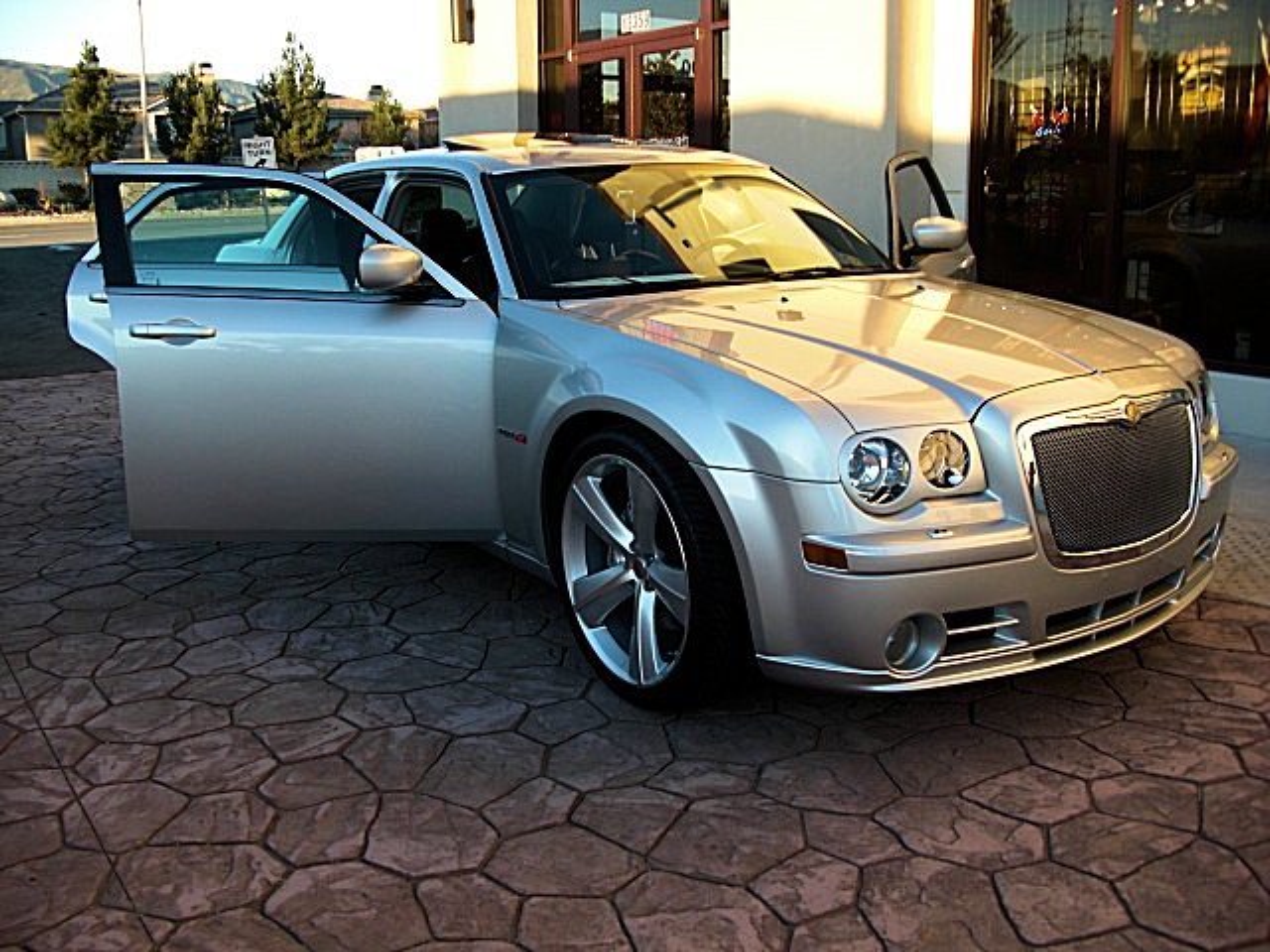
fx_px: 1321
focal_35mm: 36
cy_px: 476
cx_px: 635
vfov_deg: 39.7
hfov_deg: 51.4
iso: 50
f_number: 2.8
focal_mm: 6.3
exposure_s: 1/100
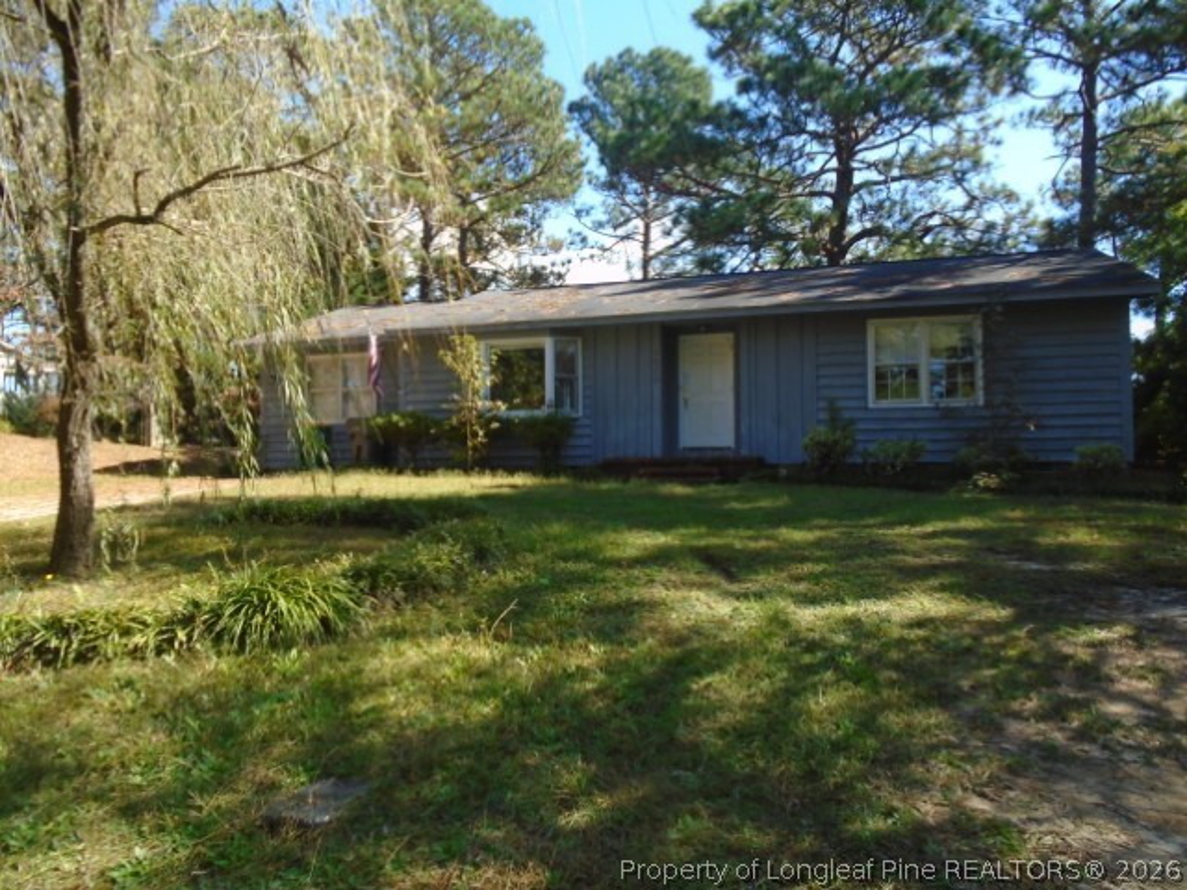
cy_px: 445
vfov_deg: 53.1
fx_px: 892
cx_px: 594
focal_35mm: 26
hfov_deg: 67.3
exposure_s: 1/320
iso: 100
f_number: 3.2
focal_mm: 4.6
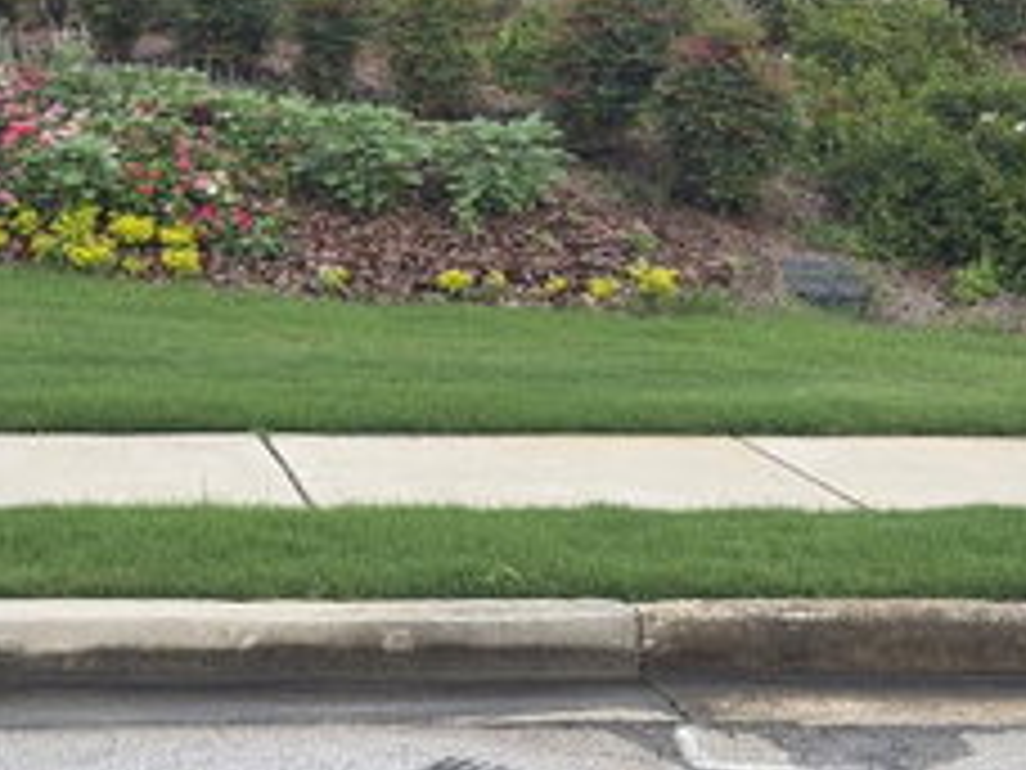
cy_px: 126
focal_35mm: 90
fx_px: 2668
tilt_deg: -1.5
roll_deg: +1.1
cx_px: 304
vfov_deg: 16.3
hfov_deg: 21.6
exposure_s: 1/1513
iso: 64
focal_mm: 6.76
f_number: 1.78
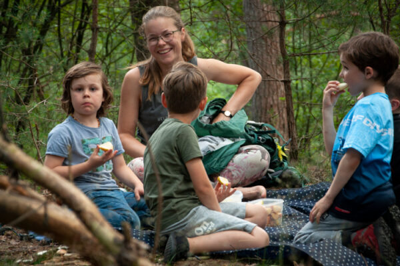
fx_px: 1499
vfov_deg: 10.1
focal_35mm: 135
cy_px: 133
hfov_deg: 15.2
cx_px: 200
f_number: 5.6
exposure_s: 1/160
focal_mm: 90
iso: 800
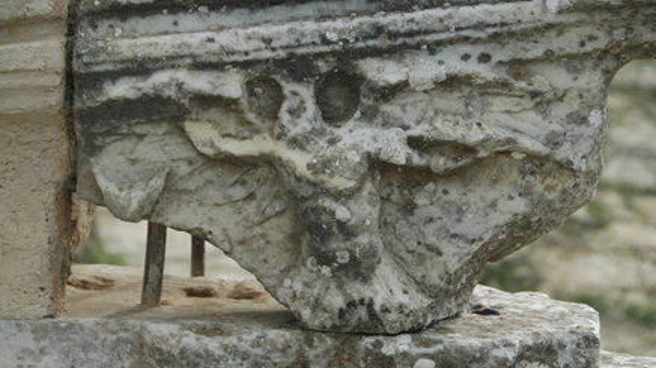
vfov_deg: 8.1
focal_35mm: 151
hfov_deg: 14.3
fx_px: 2618
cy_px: 194
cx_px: 330
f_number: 7.1
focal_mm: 95
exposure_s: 1/800
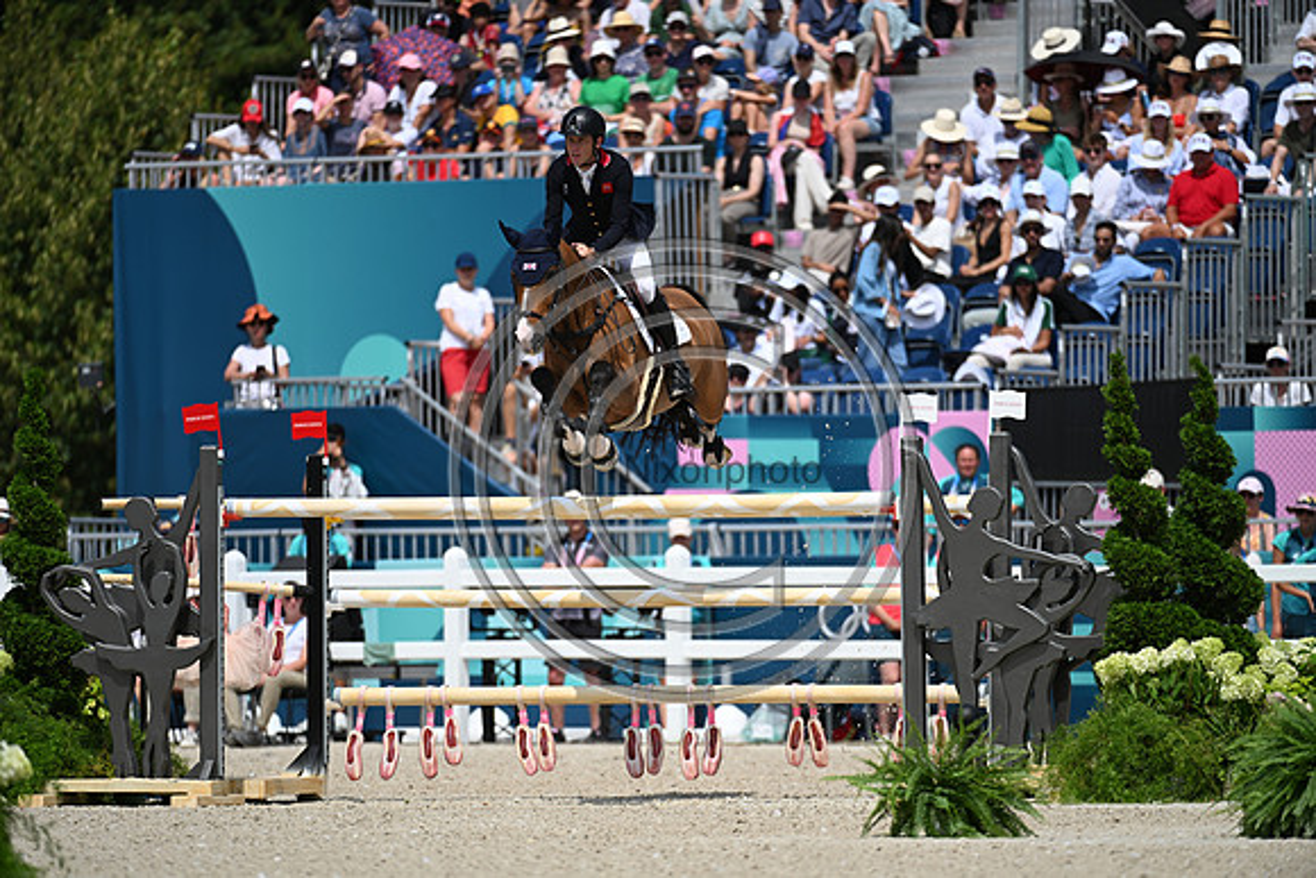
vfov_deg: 3.8
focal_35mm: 360
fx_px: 13162
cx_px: 658
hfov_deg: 5.7
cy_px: 439
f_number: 4.5
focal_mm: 360
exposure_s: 1/1250
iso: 100
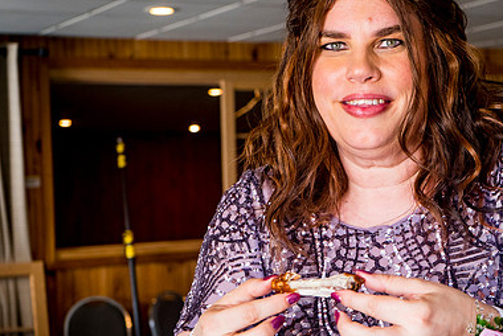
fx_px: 1258
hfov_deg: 22.1
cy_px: 177
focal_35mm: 90
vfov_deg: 15.2
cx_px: 448
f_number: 5.6
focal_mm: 49
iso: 1250
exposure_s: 1/80
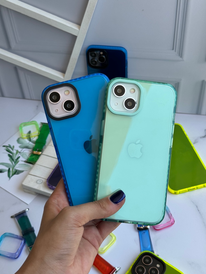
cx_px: 103
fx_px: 381
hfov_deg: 30.3
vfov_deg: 39.7
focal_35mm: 48
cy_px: 137
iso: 64
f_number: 1.78
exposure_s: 1/854
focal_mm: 6.76
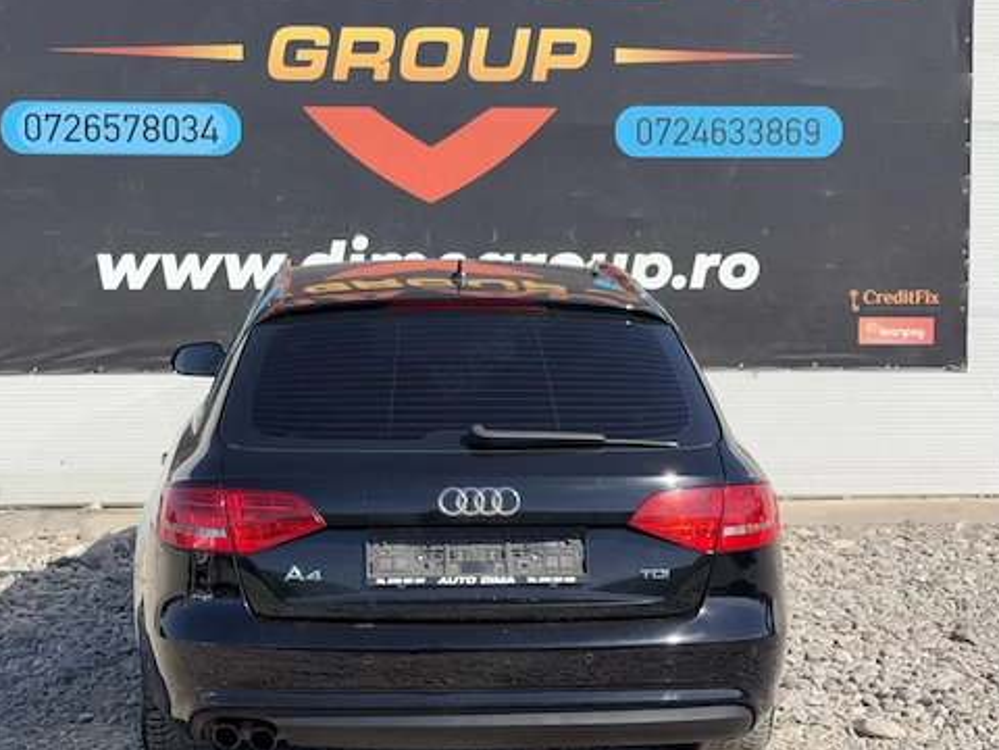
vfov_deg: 24.4
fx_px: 1732
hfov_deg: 32.2
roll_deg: +0.5
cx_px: 452
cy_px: 325
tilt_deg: -1.6
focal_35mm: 60
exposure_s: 1/4587
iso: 80
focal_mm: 6.76
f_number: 1.78
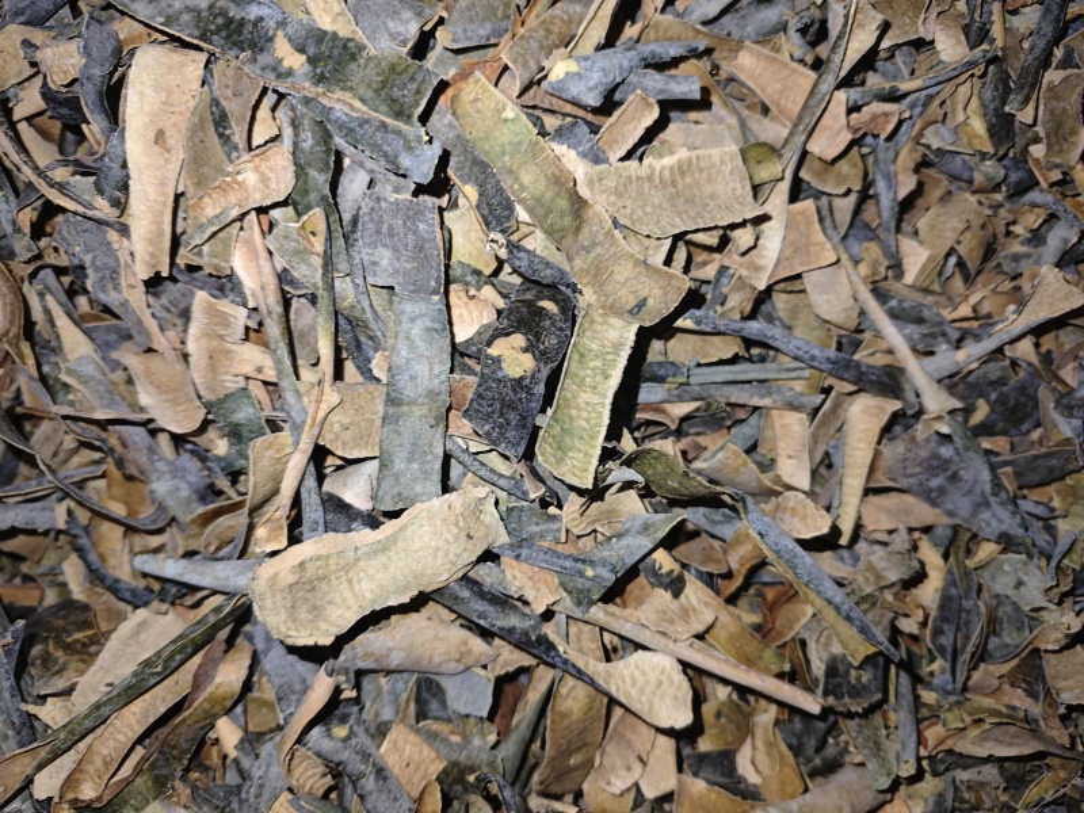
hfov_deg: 71.6
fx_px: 752
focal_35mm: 24
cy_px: 406
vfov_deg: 56.8
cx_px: 542
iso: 400
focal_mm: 5.84
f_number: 1.6
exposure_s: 1/90
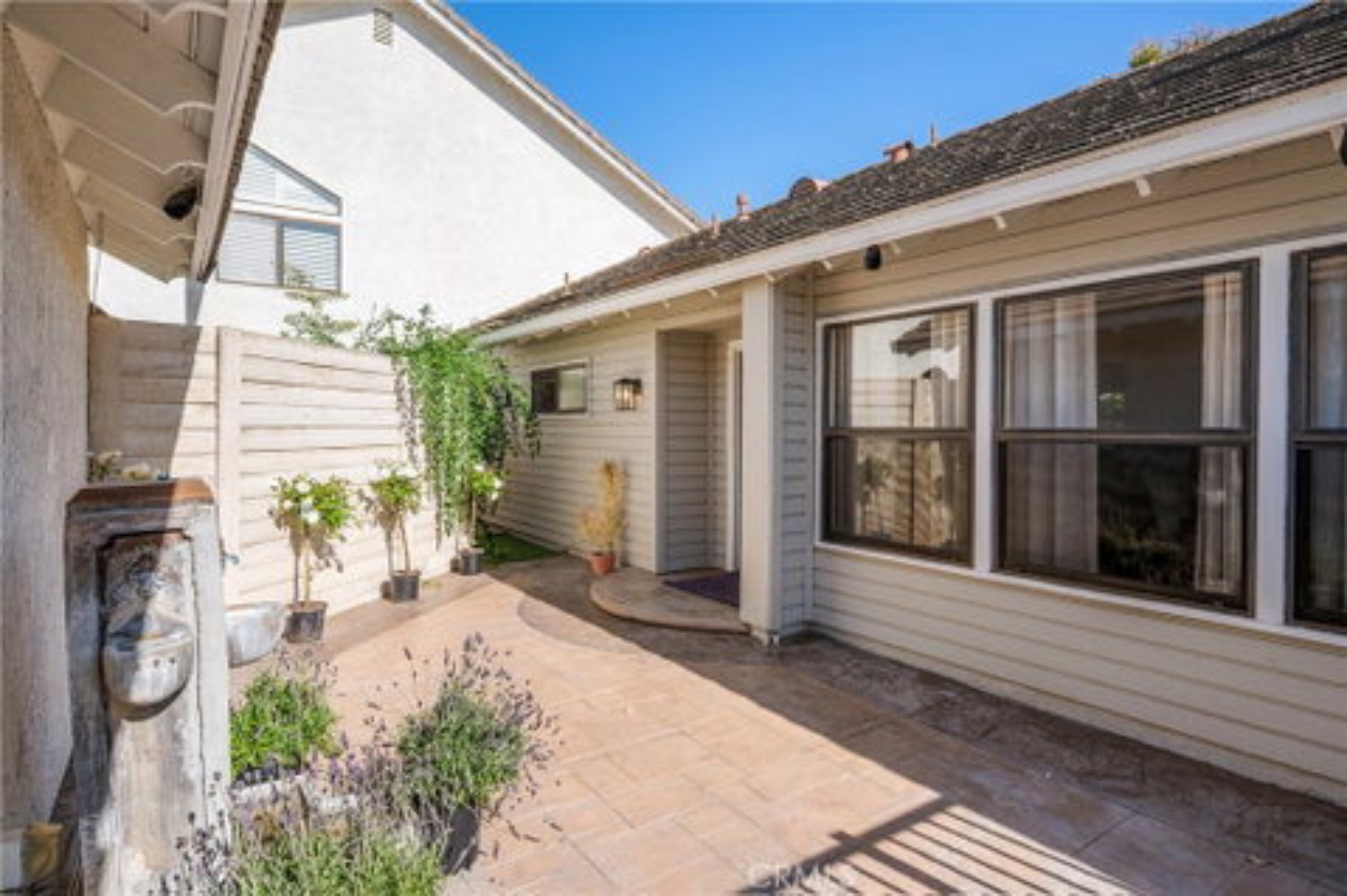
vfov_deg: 65.9
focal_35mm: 18
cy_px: 448
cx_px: 674
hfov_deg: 88.5
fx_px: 692
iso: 250
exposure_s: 1/800
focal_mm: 18.5
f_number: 8
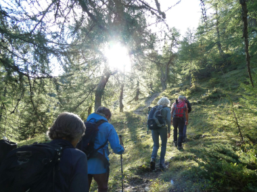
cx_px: 133
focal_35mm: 27
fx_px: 200
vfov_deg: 51.2
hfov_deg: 65.4
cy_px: 105
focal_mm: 4.3
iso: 160
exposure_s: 1/125
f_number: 3.3
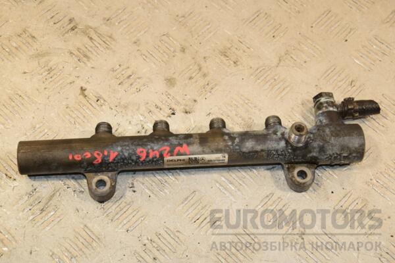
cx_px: 198
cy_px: 132
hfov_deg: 29.9
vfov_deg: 20.2
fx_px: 741
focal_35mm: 68
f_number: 8
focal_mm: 45
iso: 800
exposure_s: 1/200
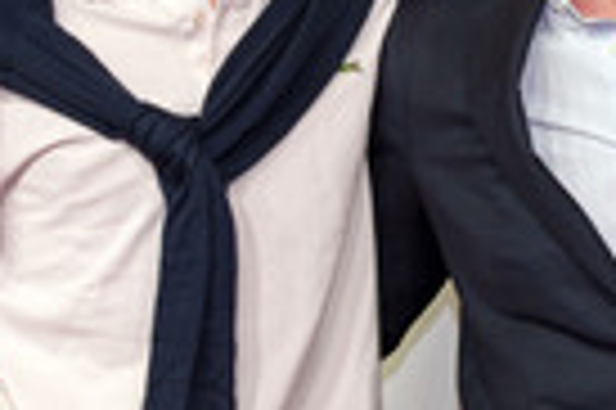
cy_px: 189
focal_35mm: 230
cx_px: 605
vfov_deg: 6.0
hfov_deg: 8.9
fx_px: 3931
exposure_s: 1/250
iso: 320
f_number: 3.5
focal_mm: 70
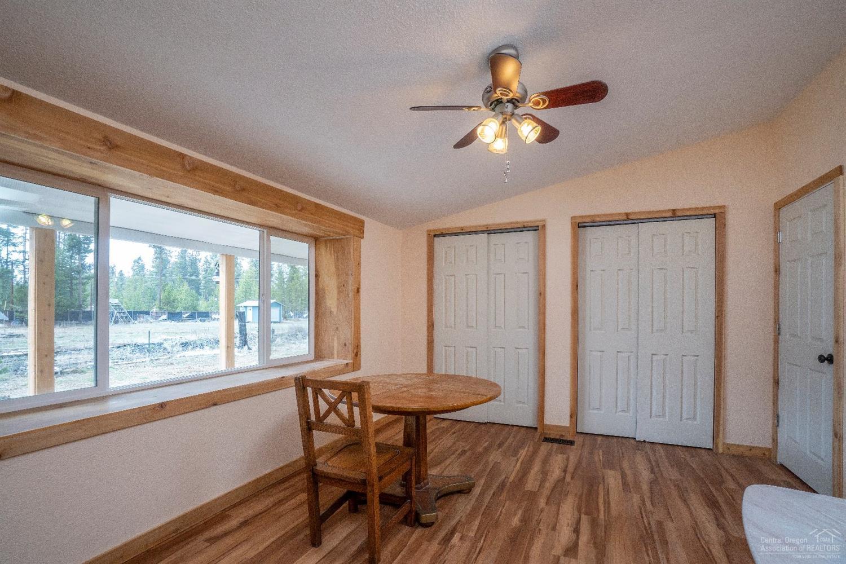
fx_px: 352
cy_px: 282
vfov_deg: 77.3
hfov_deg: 100.4
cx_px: 423
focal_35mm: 15
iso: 640
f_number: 9
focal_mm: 10
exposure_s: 1/40
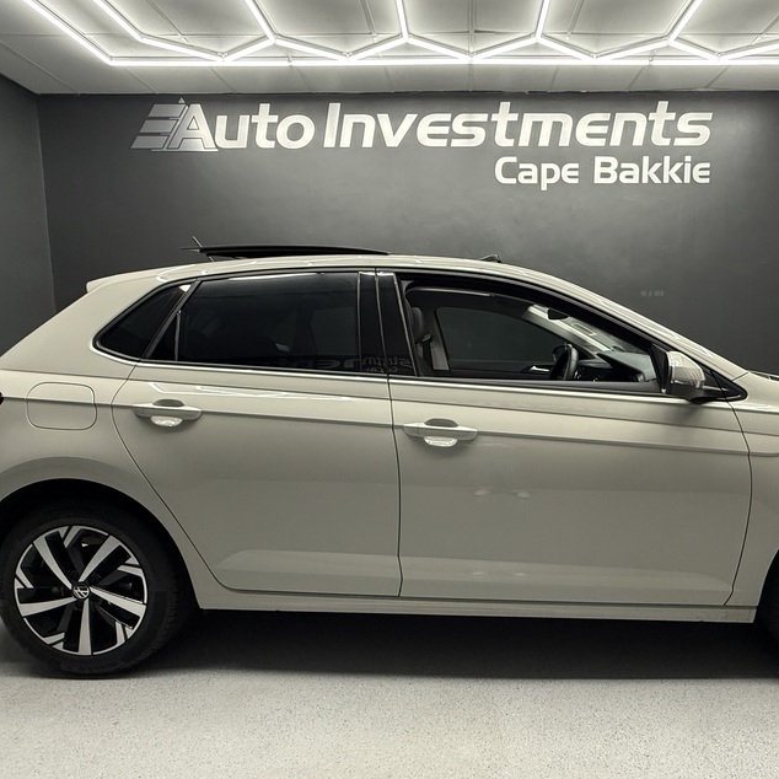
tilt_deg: -5.3
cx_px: 473
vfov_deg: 74.8
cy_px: 394
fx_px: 509
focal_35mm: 20
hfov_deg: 73.9
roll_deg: -0.4
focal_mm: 2.22
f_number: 2.2
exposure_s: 1/99
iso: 250
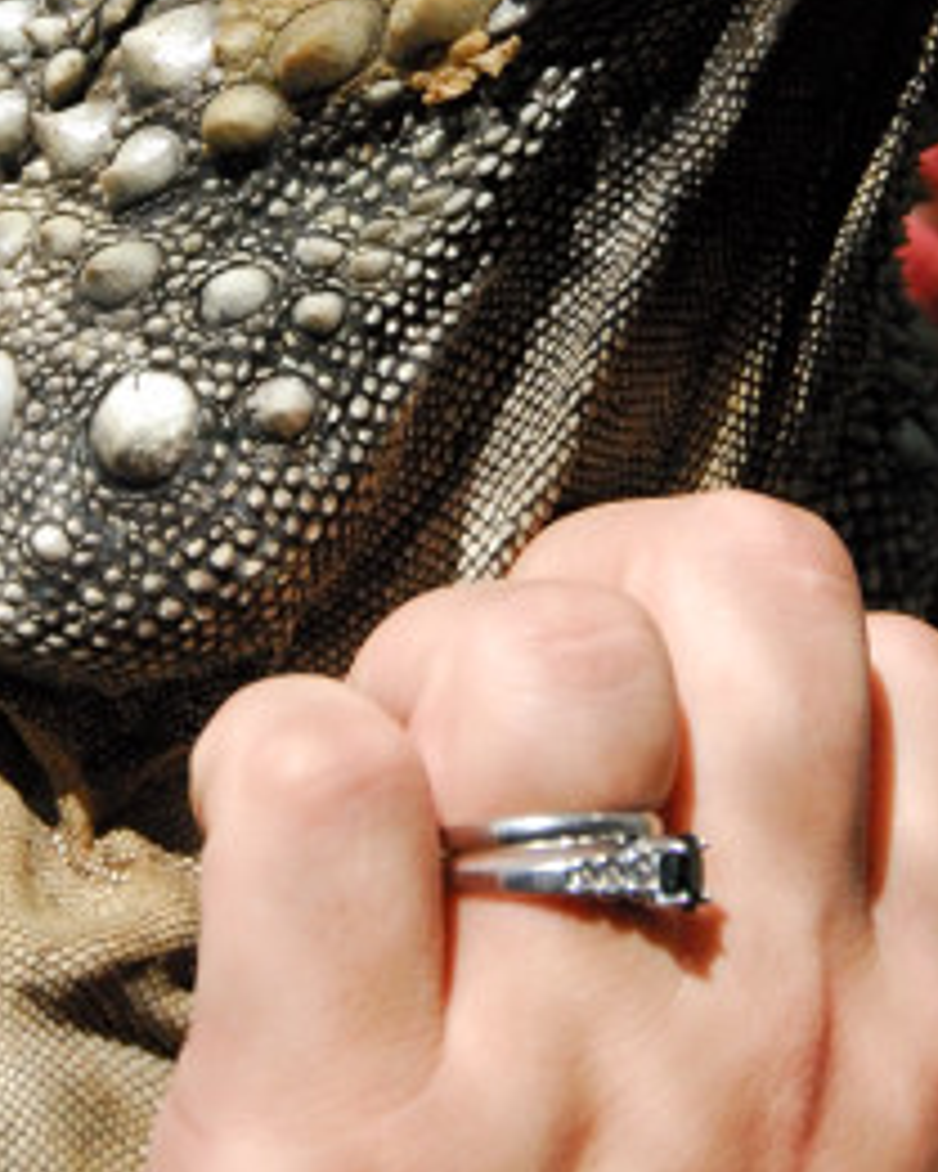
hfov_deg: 6.0
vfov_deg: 7.4
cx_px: 527
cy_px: 54
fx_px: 8982
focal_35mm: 259
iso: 1600
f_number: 8
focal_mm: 80
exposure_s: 1/2500
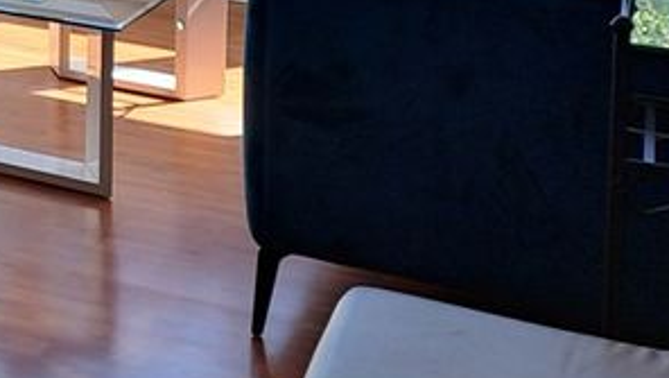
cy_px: -226
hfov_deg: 20.7
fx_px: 1633
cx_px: -240
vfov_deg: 12.4
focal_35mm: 92
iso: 32
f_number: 1.8
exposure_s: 1/273
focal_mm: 4.65
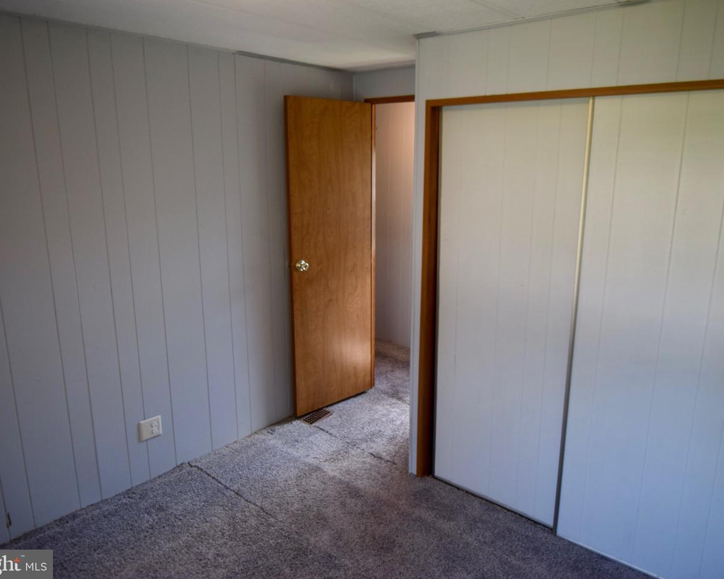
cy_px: 289
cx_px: 396
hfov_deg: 66.8
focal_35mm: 26
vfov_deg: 55.7
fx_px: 548
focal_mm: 15
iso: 400
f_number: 4.8
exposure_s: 1/90
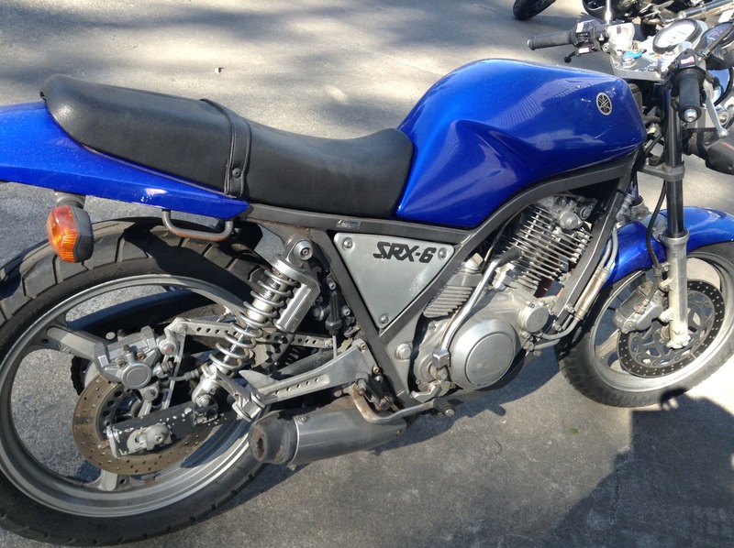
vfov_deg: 42.9
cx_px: 367
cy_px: 274
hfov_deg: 55.4
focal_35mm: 33
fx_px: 699
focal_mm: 3.3
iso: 25
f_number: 2.4
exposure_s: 1/228
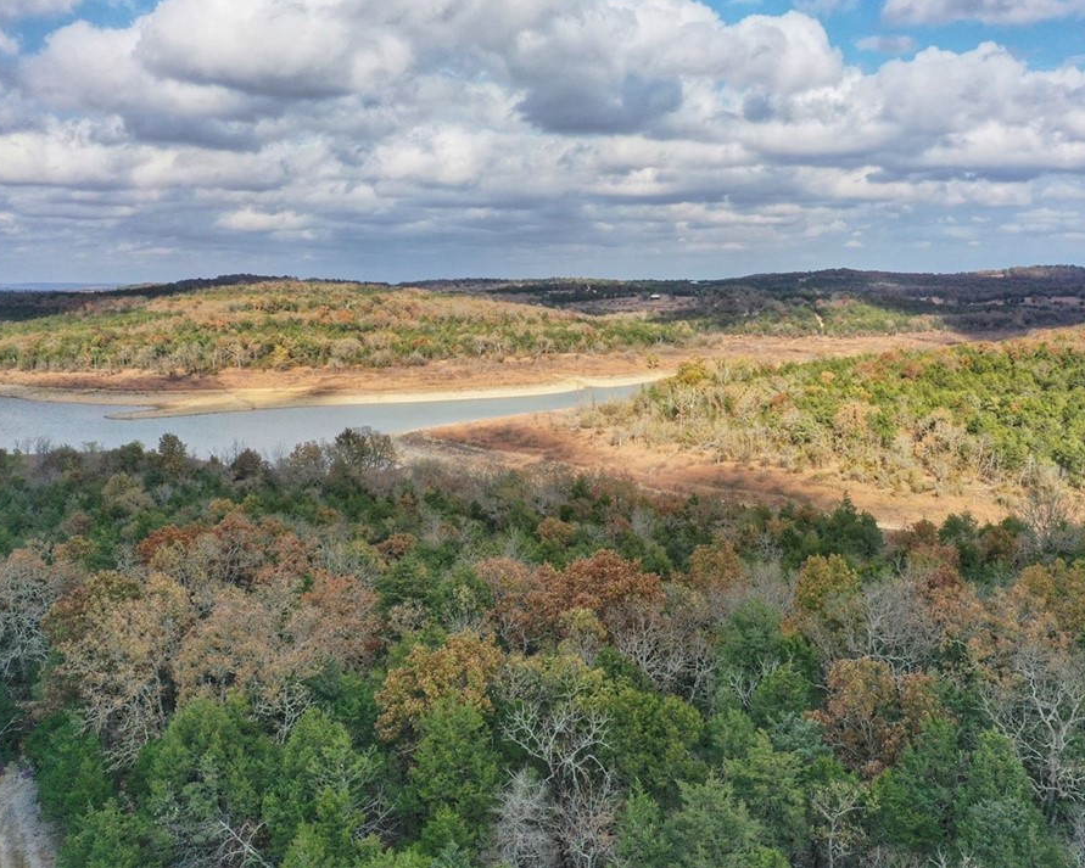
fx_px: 1028
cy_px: 429
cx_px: 645
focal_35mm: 32
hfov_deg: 55.3
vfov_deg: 45.8
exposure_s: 1/500
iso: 100
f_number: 6.3
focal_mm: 10.26
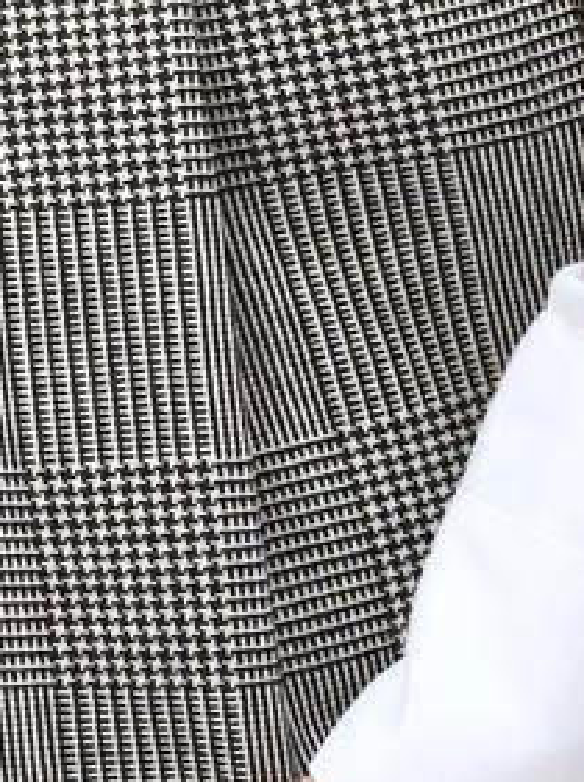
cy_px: 200
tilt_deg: -6.4
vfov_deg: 11.4
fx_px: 3900
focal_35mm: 173
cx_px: 83
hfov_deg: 8.5
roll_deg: -2.3
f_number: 2.4
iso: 125
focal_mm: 6
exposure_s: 1/30
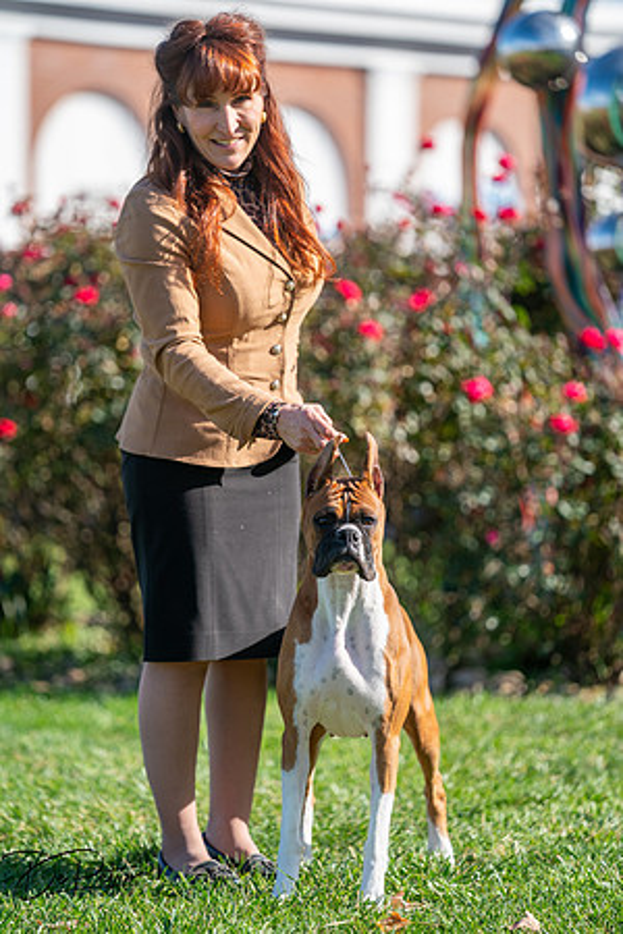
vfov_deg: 11.4
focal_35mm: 181
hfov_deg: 7.6
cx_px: 312
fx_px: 4698
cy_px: 467
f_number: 3.2
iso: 100
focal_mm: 181
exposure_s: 1/800
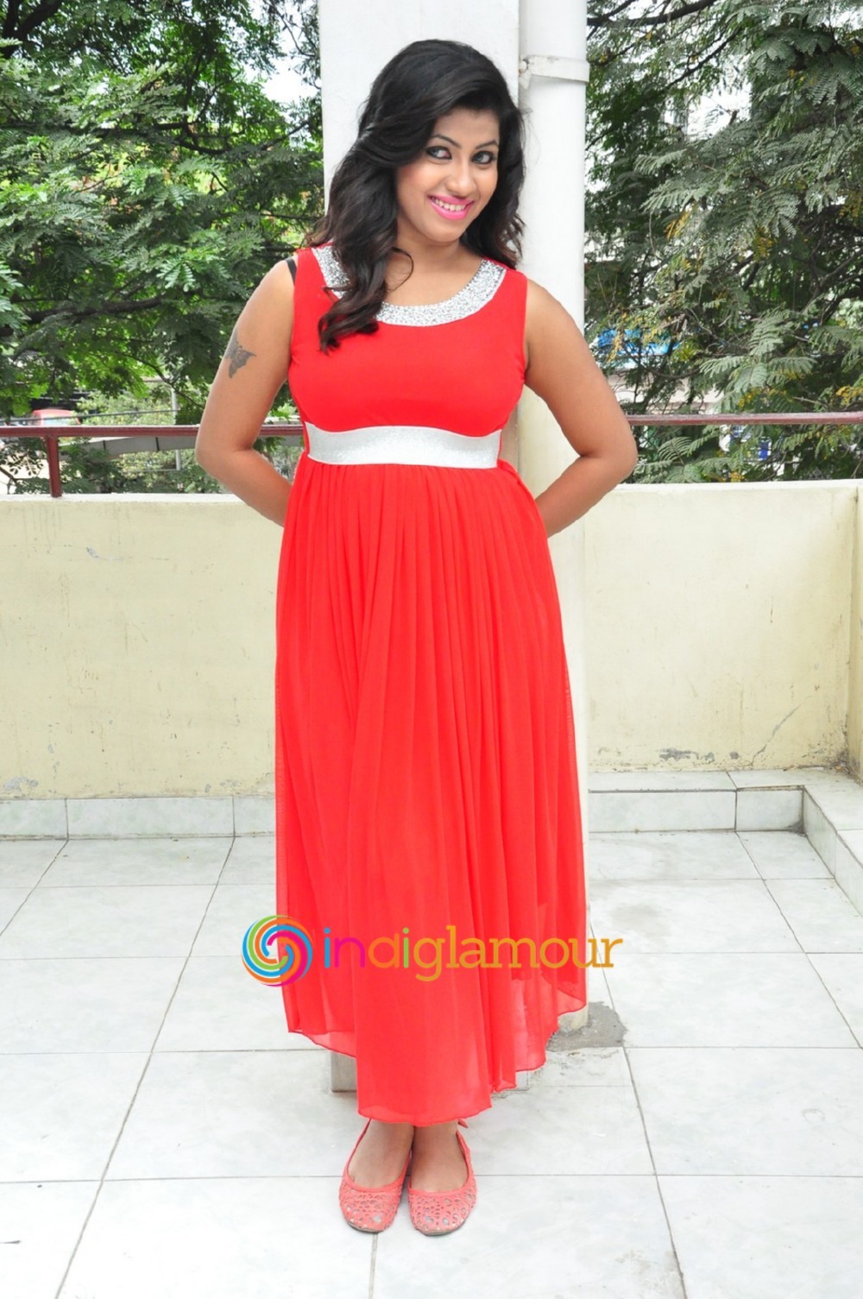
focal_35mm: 45
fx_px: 1622
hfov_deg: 29.8
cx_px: 432
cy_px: 650
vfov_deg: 43.6
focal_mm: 30
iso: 1600
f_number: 7.1
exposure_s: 1/125
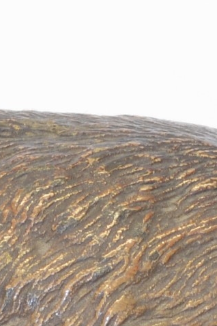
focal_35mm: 502
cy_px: 398
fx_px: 4545
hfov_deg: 2.7
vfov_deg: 4.1
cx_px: 416
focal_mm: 40
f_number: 10
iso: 100
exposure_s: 1/1.3
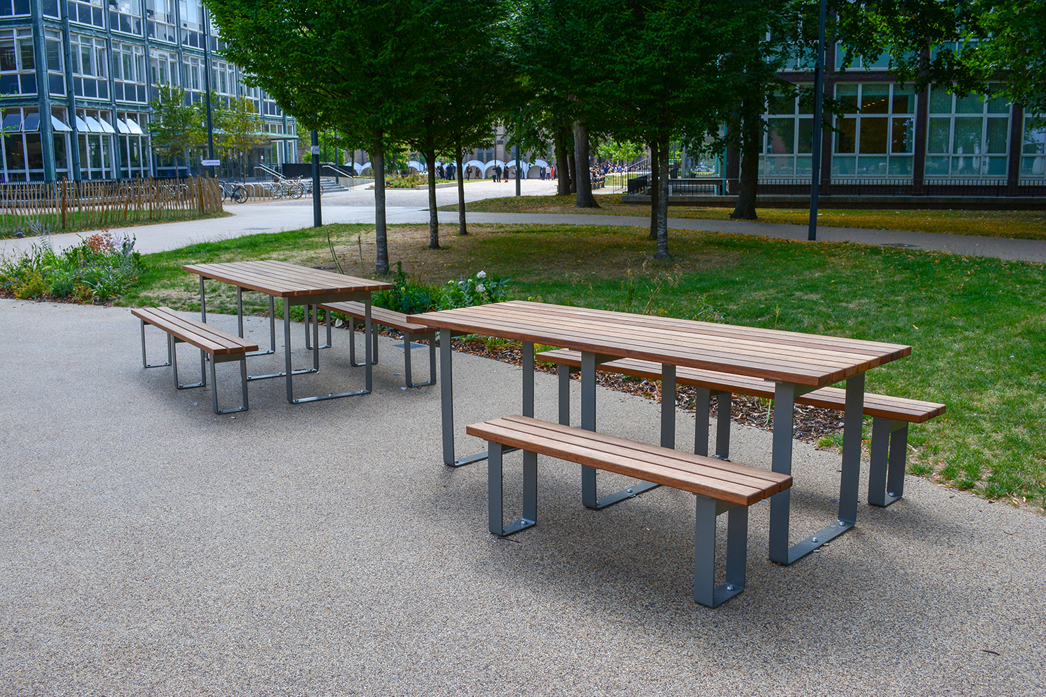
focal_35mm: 33
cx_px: 523
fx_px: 959
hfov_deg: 57.2
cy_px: 348
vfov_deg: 40.0
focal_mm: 22
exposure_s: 1/250
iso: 320
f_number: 10
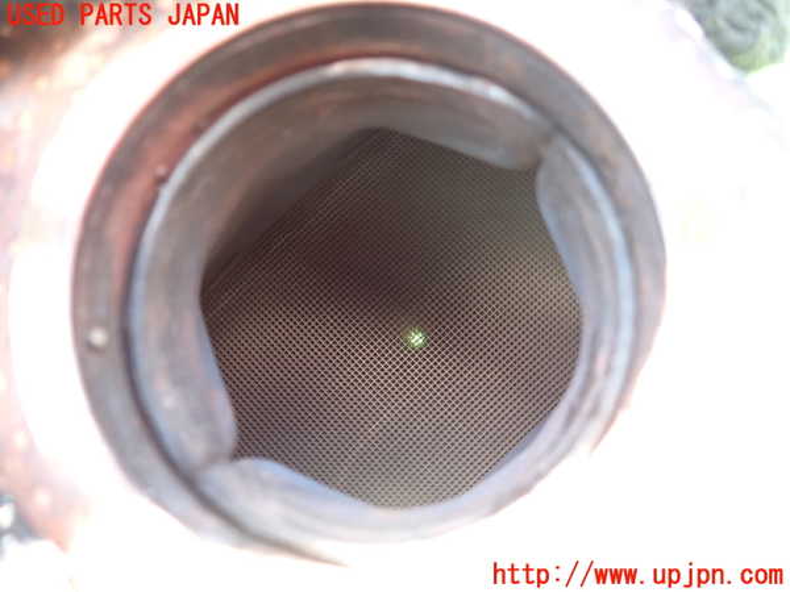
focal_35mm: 25
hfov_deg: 69.4
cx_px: 395
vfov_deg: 54.9
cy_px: 296
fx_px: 571
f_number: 2
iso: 200
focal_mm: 4.5
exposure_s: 1/30
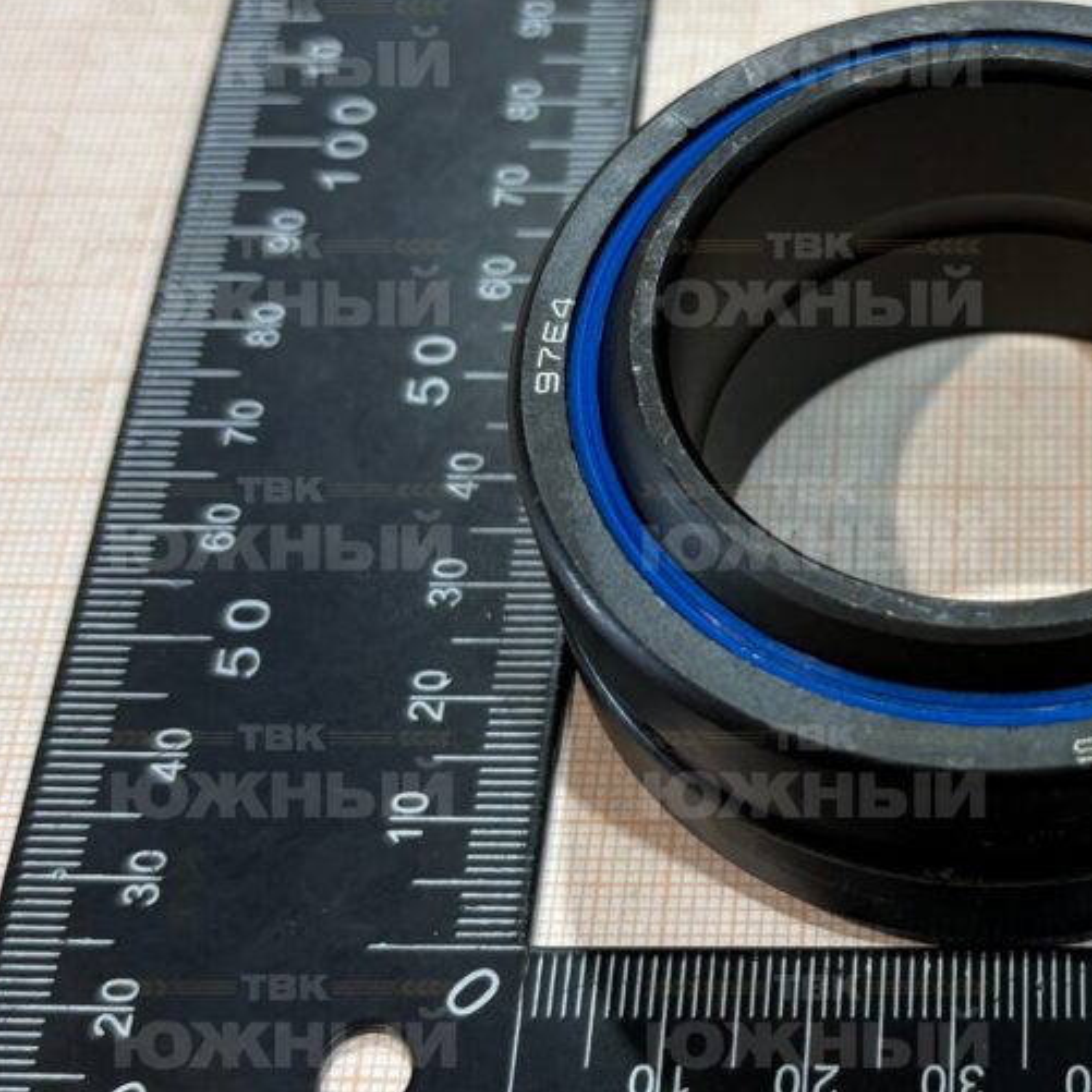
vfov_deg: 36.0
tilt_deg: -56.6
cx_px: 1090
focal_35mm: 47
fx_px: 1677
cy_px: 447
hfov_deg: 33.1
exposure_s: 1/100
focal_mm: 5.96
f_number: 1.6
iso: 125
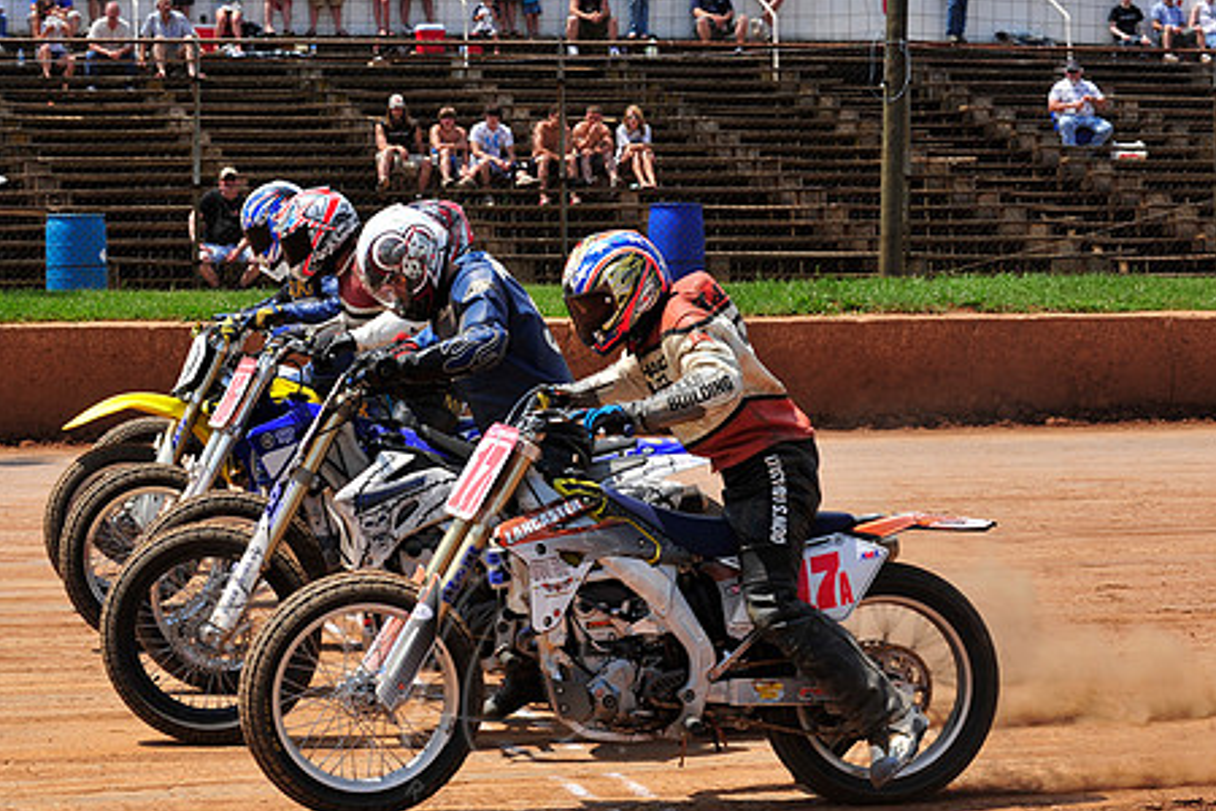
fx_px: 3479
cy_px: 411
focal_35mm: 103
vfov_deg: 13.3
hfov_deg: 19.8
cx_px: 497
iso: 200
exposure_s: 1/400
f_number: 10
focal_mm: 80
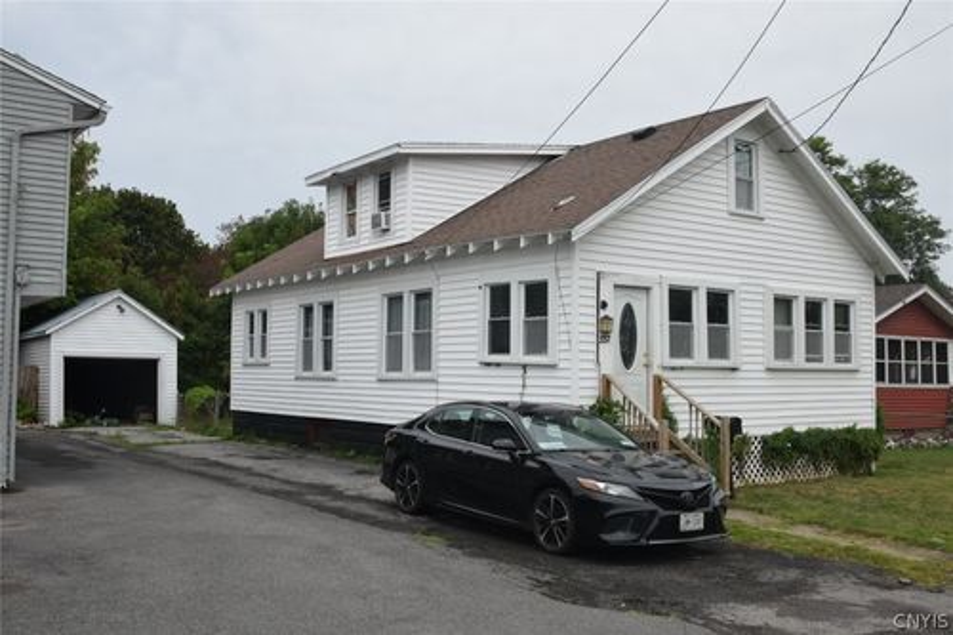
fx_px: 953
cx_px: 476
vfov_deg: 36.8
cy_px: 318
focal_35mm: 36
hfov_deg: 53.1
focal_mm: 24
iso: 200
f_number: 9
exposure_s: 1/320
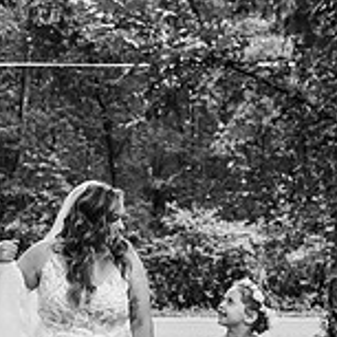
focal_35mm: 152
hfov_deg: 11.3
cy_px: 283
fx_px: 1674
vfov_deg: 11.4
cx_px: 412
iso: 200
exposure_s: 1/500
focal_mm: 46
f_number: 3.2
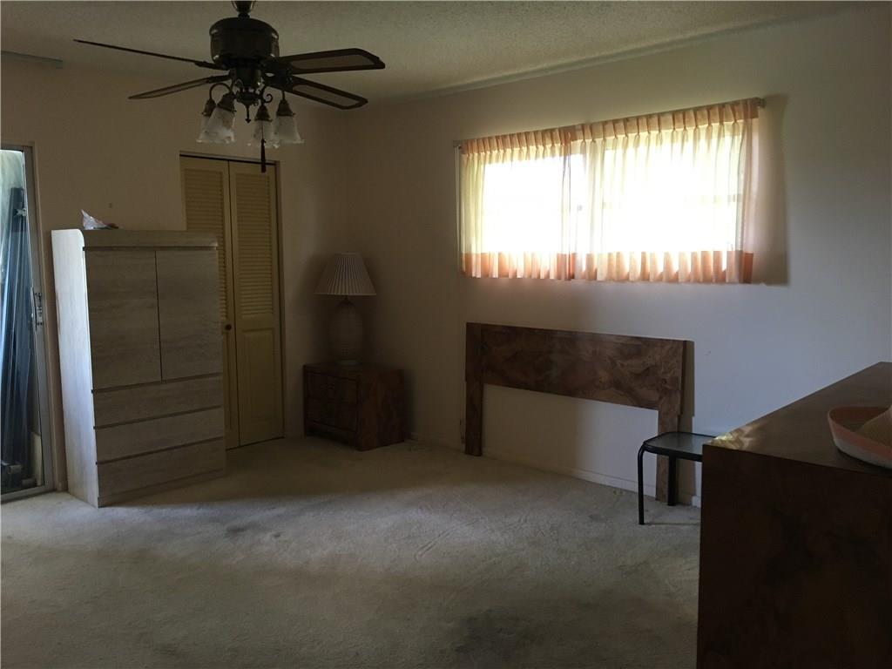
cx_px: 446
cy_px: 334
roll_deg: -1.4
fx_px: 747
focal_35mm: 29
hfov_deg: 61.7
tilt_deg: -5.6
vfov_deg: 48.2
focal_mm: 4.15
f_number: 2.2
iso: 125
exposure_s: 1/30
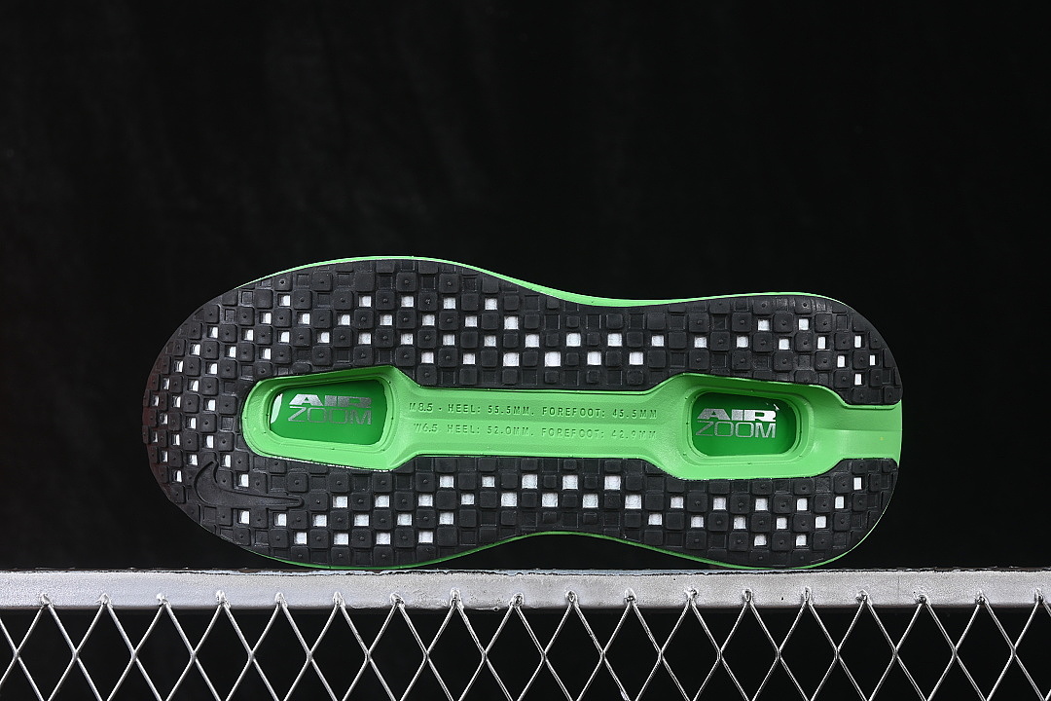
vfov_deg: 18.2
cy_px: 350
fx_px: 2189
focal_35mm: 75
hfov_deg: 27.0
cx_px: 526
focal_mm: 50
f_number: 6.3
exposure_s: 1/60
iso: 160
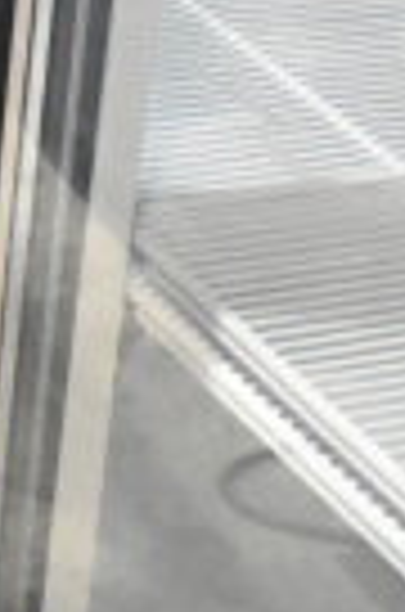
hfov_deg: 7.5
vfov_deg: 10.3
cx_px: 310
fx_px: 3087
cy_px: -655
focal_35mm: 182
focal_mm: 18
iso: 6400
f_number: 6.3
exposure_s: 1/125
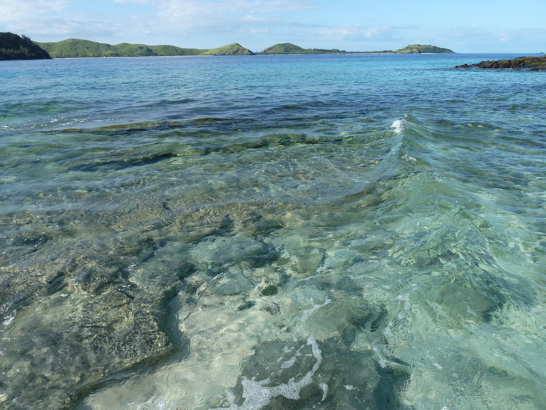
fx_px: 394
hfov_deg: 69.4
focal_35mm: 25
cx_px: 273
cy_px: 205
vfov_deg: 54.9
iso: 80
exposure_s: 1/400
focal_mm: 4.1
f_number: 4
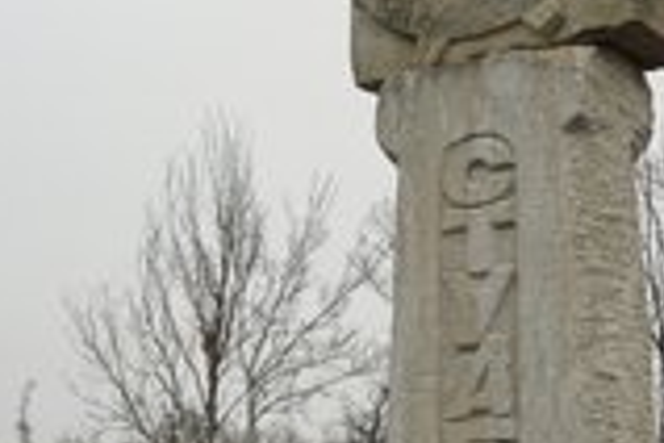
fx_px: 1531
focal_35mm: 83
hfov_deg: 24.4
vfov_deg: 16.4
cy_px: 286
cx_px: 409
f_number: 5
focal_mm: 33
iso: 100
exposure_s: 1/80
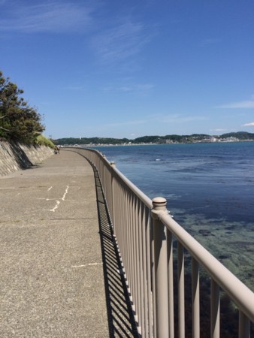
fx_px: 293
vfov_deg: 59.9
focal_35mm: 30
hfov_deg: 46.8
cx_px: 127
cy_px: 169
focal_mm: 4.12
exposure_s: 1/2564
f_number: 2.2
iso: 40
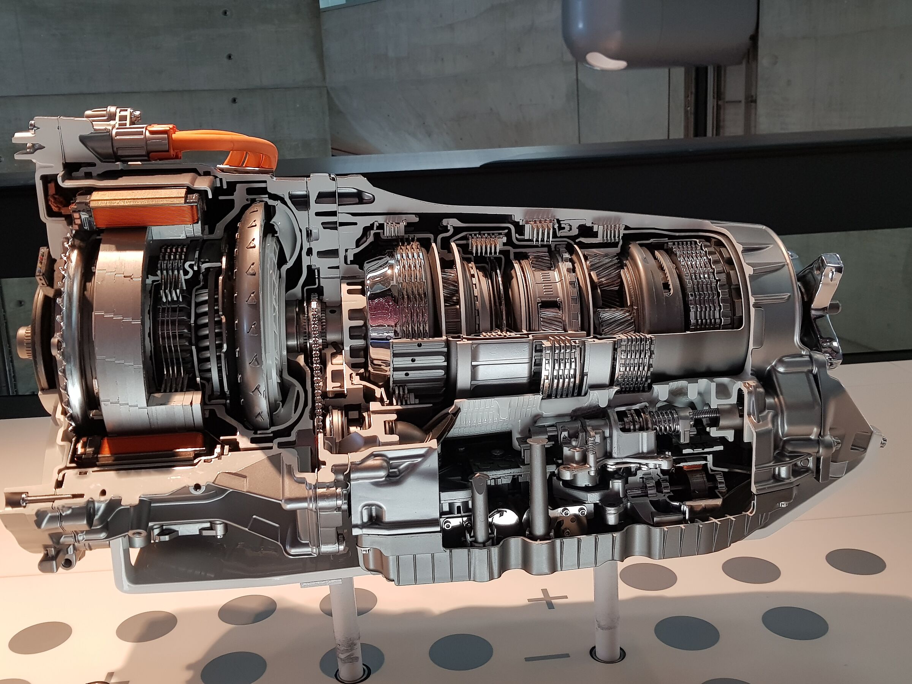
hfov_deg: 67.3
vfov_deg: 53.1
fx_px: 685
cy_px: 342
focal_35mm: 26
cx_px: 456
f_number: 1.7
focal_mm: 4.2
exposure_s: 1/50
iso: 80
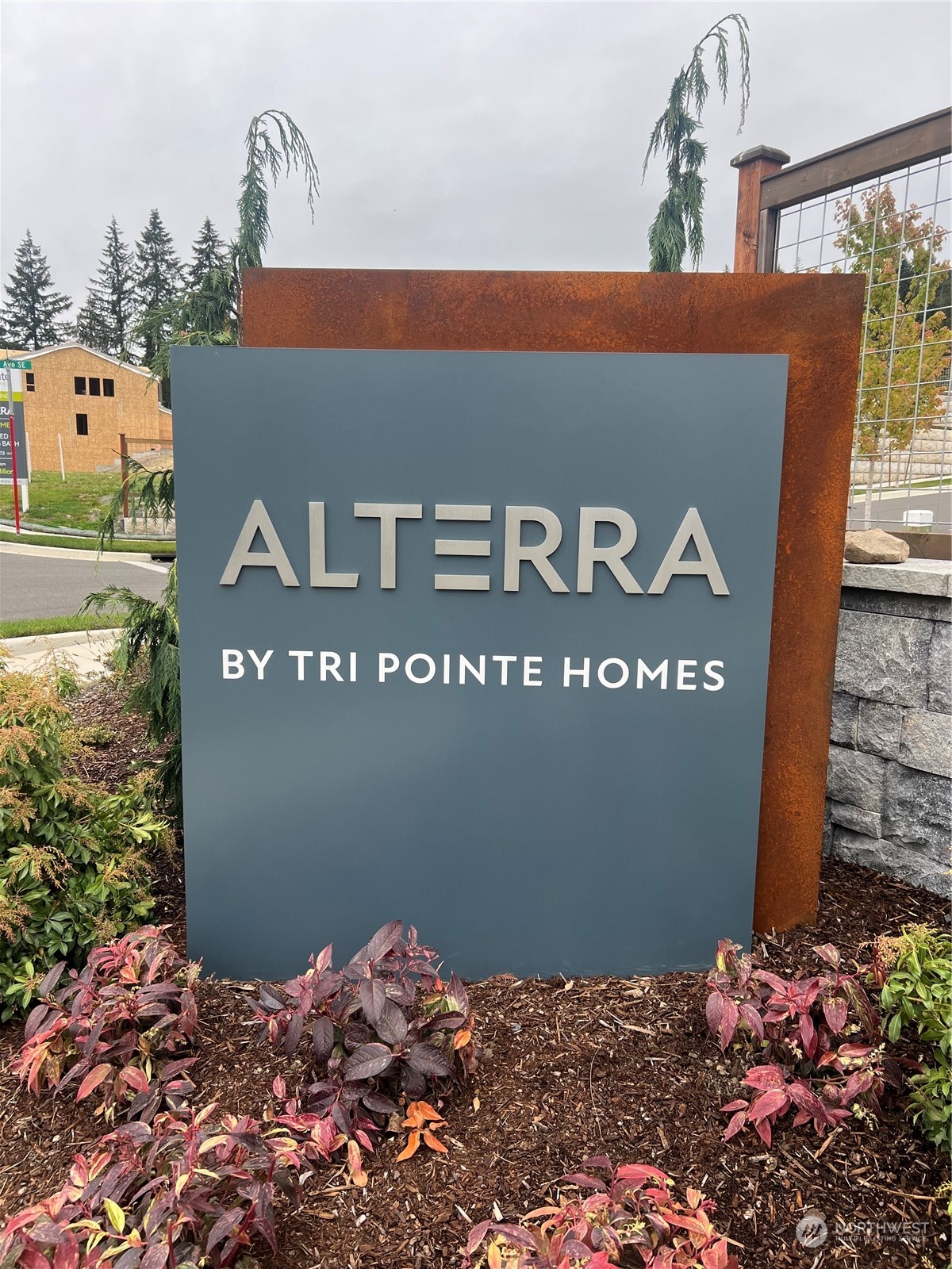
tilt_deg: -8.7
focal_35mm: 26
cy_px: 634
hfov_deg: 53.1
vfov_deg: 67.3
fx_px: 953
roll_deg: -0.8
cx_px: 476
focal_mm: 5.7
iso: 50
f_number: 1.5
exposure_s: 1/121
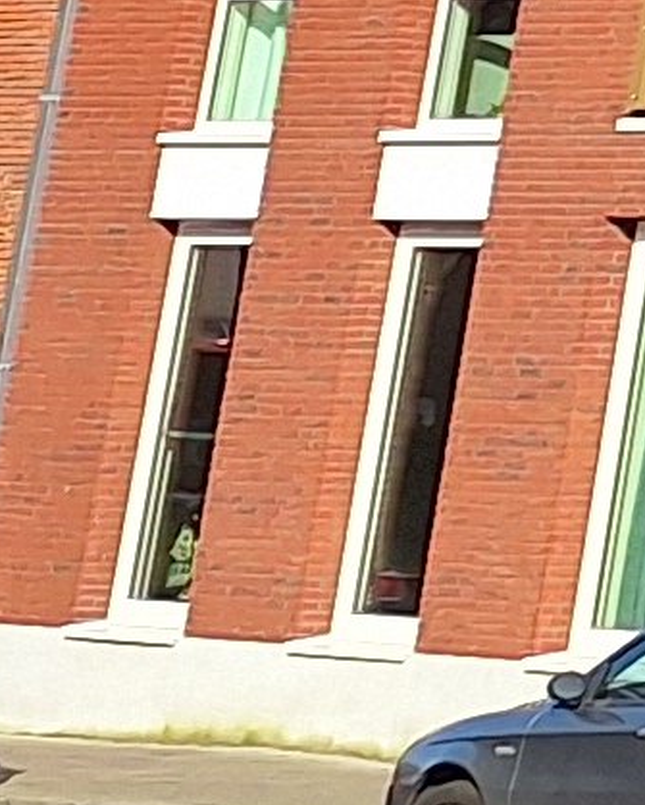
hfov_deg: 5.4
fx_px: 5220
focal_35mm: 219
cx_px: 3231
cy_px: -973
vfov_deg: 8.2
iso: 40
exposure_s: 1/1972
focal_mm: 5.54
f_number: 1.8
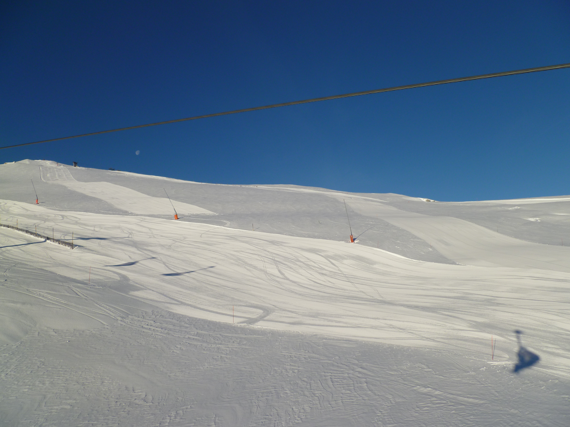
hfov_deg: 63.4
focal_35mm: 28
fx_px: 461
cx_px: 285
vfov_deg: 49.7
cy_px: 214
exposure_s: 1/200
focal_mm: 5
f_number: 10
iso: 80
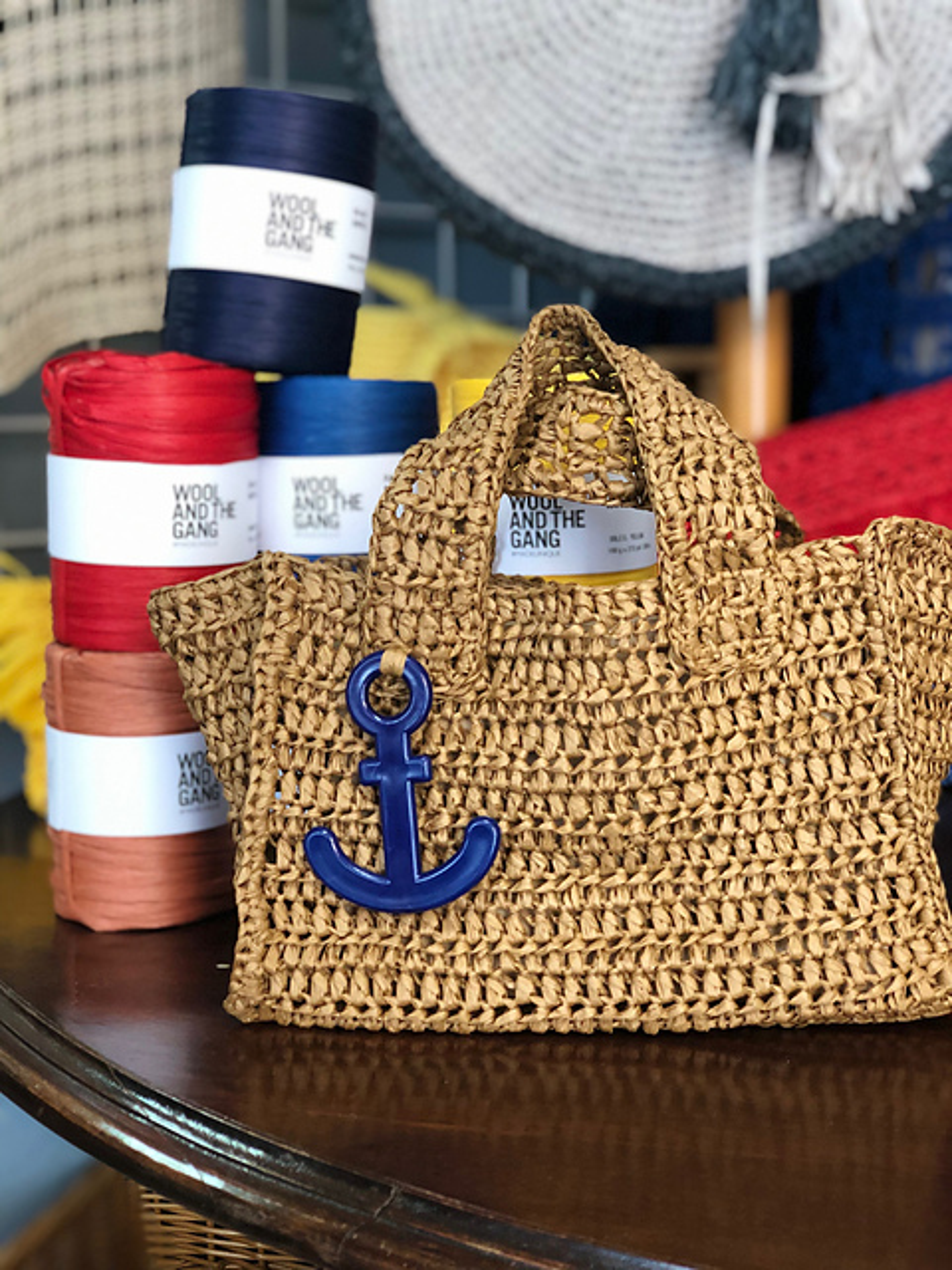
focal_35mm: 52
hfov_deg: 28.0
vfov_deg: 36.8
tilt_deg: -7.9
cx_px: 476
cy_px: 635
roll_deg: -0.2
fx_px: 1907
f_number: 2.4
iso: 100
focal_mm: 6
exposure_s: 1/30
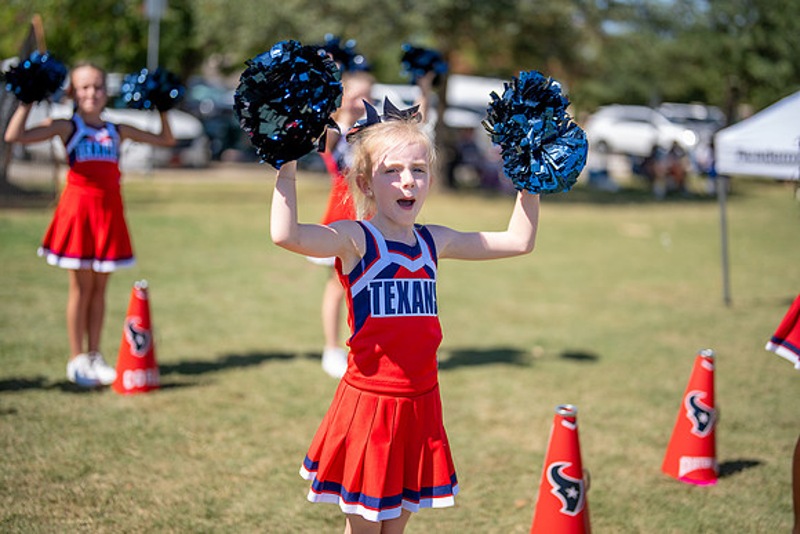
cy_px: 267
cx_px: 400
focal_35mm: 50
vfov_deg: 26.9
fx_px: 1115
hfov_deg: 39.5
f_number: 1.2
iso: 160
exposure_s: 1/8000
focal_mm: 50
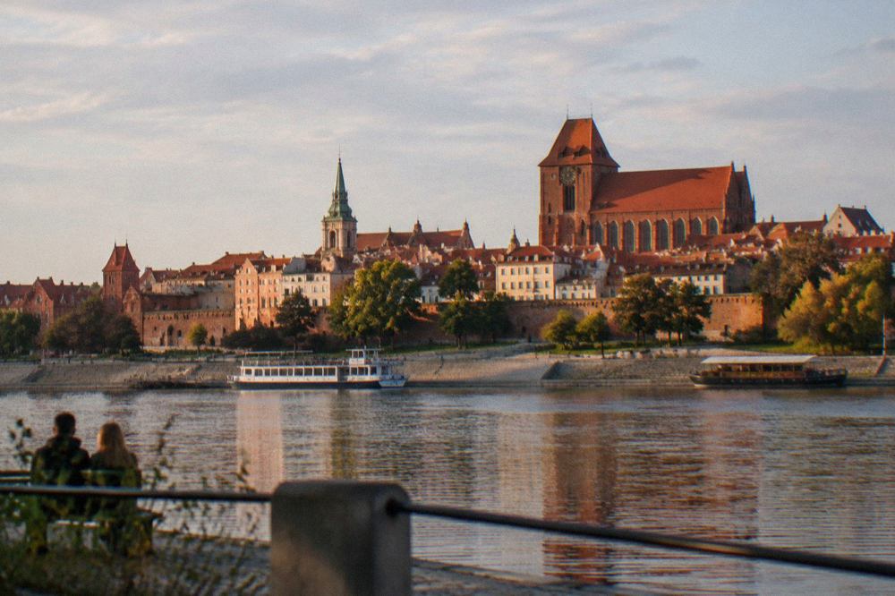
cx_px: 448
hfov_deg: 54.5
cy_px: 298
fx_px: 870
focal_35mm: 35
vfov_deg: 37.8
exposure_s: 1/250
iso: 200
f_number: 7.1
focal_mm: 35
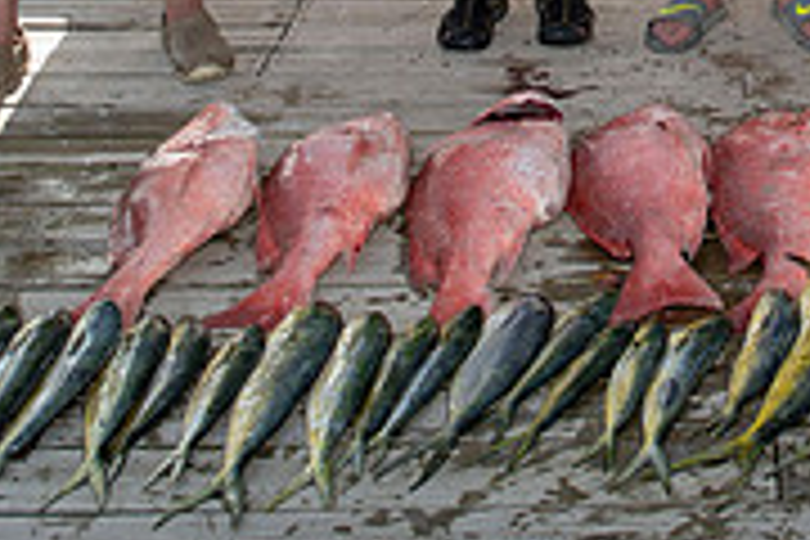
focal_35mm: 87
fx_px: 1957
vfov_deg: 14.5
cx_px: 752
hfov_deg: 22.7
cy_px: -292
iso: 50
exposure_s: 1/250
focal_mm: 27
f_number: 4.5
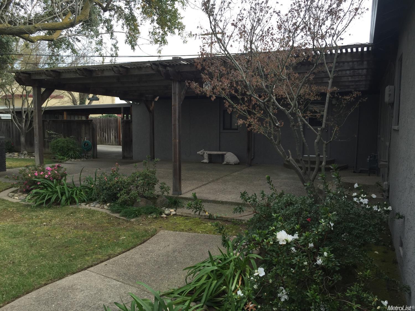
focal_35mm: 29
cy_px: 156
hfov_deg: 61.7
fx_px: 348
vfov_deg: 48.2
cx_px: 208
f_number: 2.2
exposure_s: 1/421
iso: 32
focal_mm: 4.15
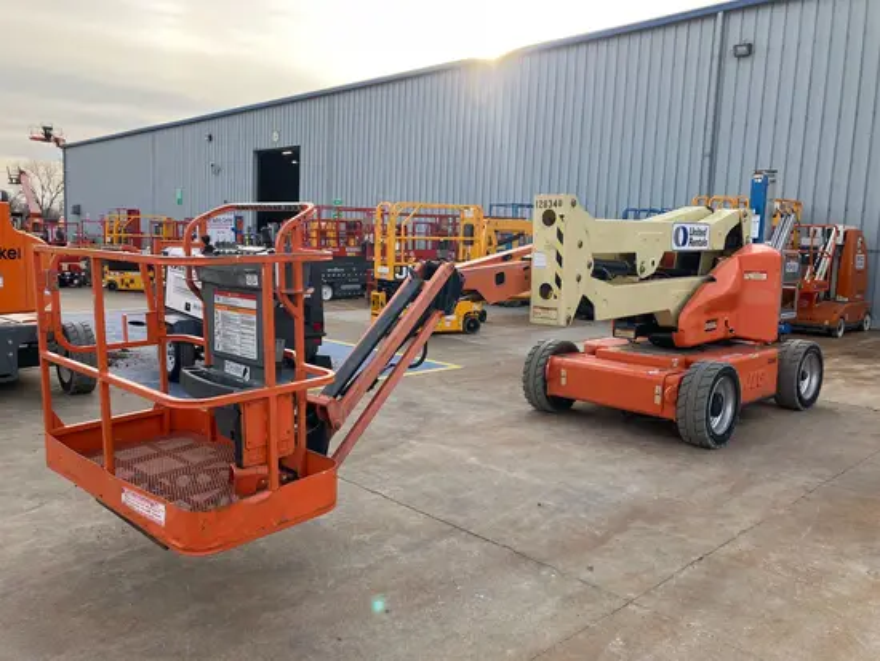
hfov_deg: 63.4
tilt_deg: -8.3
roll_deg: -2.8
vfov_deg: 49.8
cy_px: 330
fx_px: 712
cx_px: 440
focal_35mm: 28
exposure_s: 1/516
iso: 32
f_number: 1.8
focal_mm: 3.99
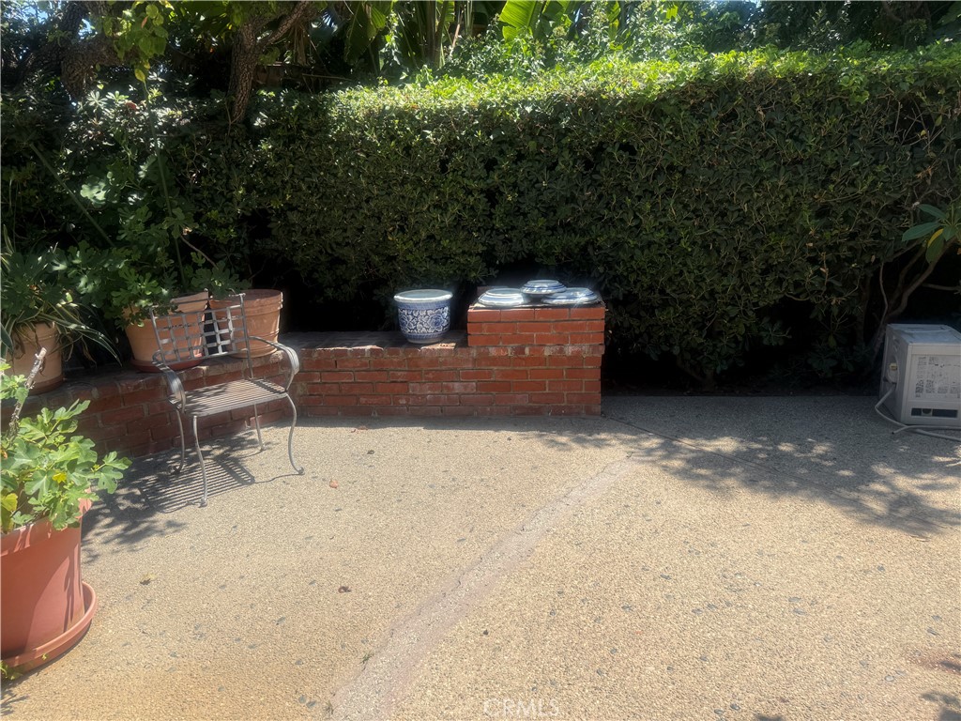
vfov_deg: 56.8
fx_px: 666
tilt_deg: -11.9
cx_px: 480
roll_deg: +2.8
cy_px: 360
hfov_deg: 71.6
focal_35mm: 24
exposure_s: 1/3584
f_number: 1.78
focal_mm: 6.76
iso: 80
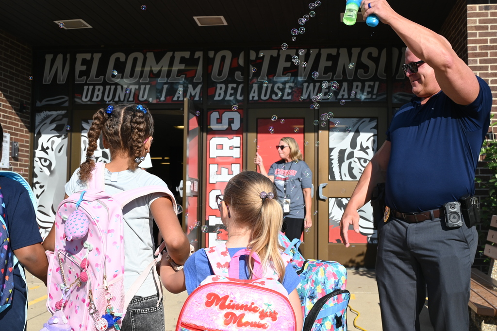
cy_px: 166
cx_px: 248
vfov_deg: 30.5
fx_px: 607
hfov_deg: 44.5
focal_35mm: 44
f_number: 13
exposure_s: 1/640
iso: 800
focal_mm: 44
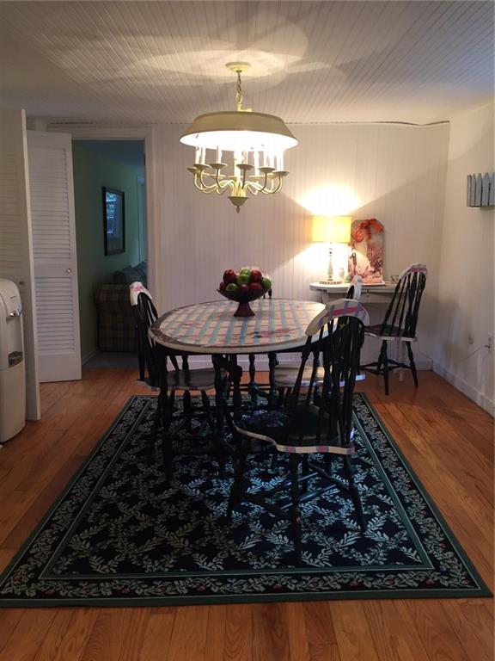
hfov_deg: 48.2
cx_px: 248
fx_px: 553
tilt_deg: -10.2
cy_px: 330
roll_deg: +0.1
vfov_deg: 61.7
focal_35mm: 29
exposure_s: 1/30
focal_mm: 4.15
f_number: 2.2
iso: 64
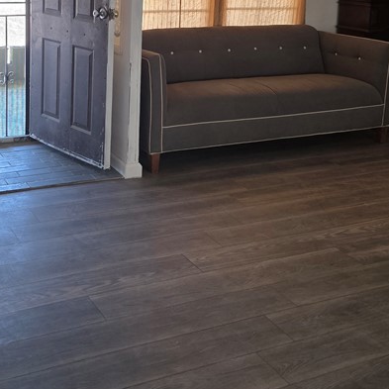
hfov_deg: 32.0
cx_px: 135
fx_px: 674
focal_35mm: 53
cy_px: 32
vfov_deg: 30.6
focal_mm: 6.3
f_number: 1.7
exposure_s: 1/120
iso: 320
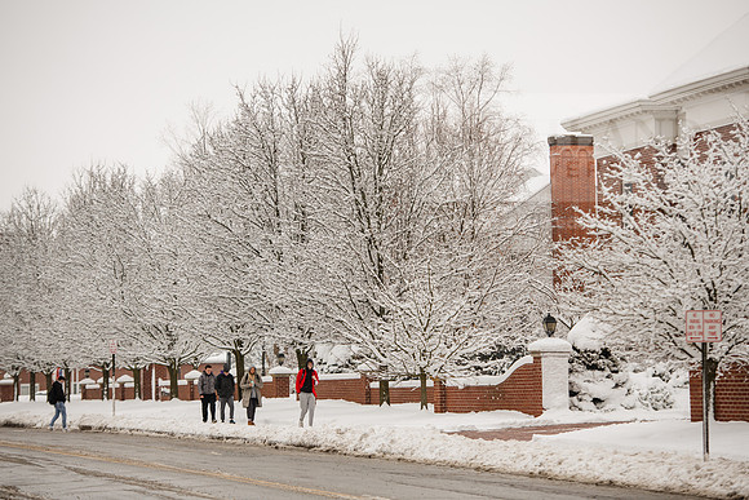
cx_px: 374
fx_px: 2539
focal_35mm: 122
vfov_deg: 11.2
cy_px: 250
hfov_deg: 16.8
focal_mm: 122
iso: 125
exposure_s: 1/500
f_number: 3.5
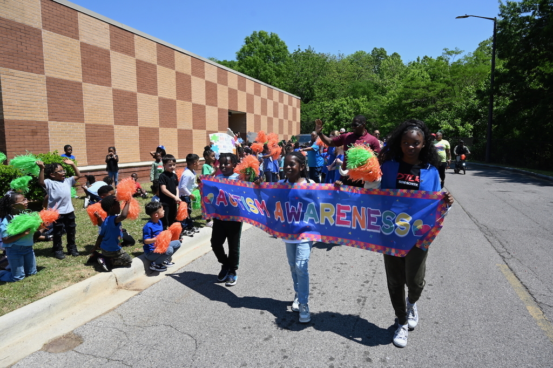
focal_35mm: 24
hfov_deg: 73.8
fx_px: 369
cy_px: 184
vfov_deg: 53.1
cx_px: 276
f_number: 6.3
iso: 100
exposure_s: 1/320
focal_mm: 24
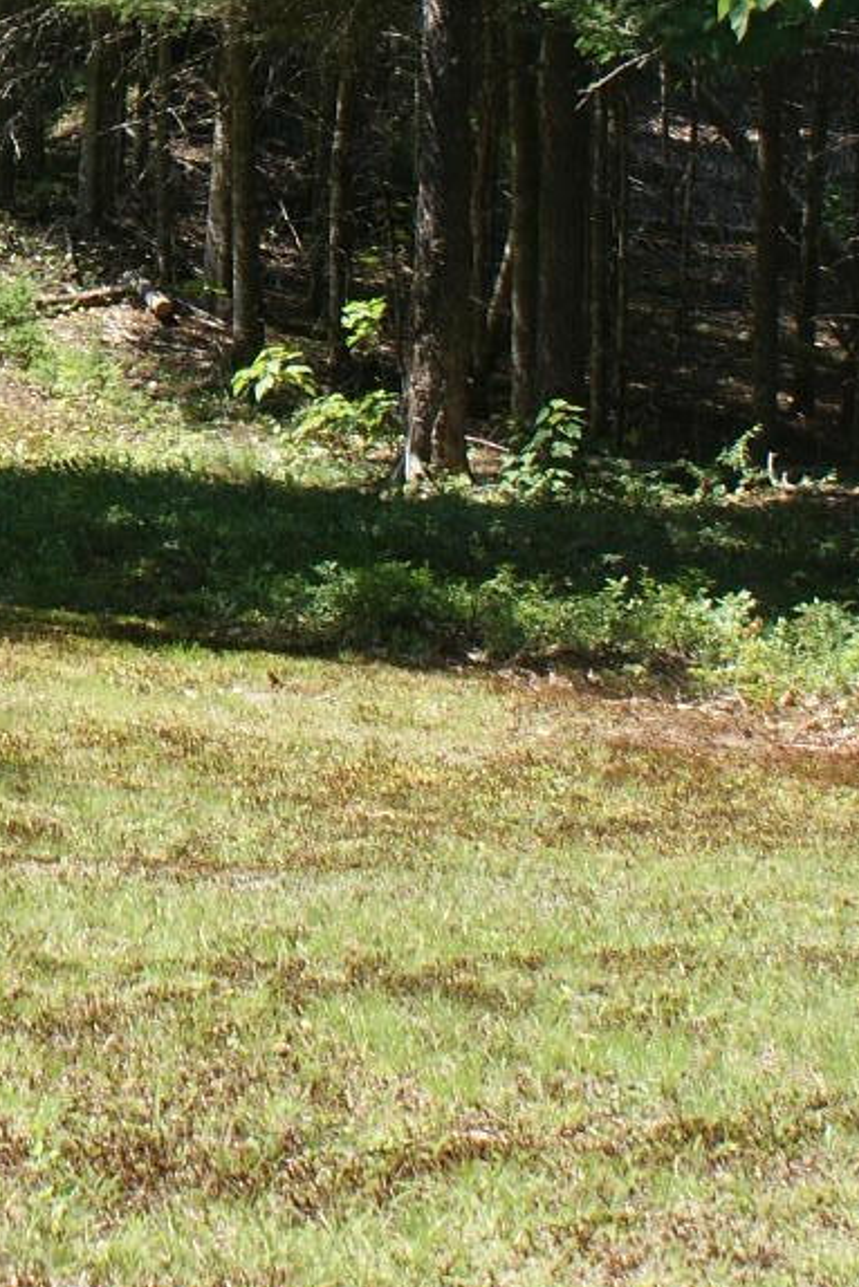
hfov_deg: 7.7
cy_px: 101
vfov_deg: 11.6
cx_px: -307
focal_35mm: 176
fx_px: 6283
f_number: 7.1
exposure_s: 1/125
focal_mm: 35
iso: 100
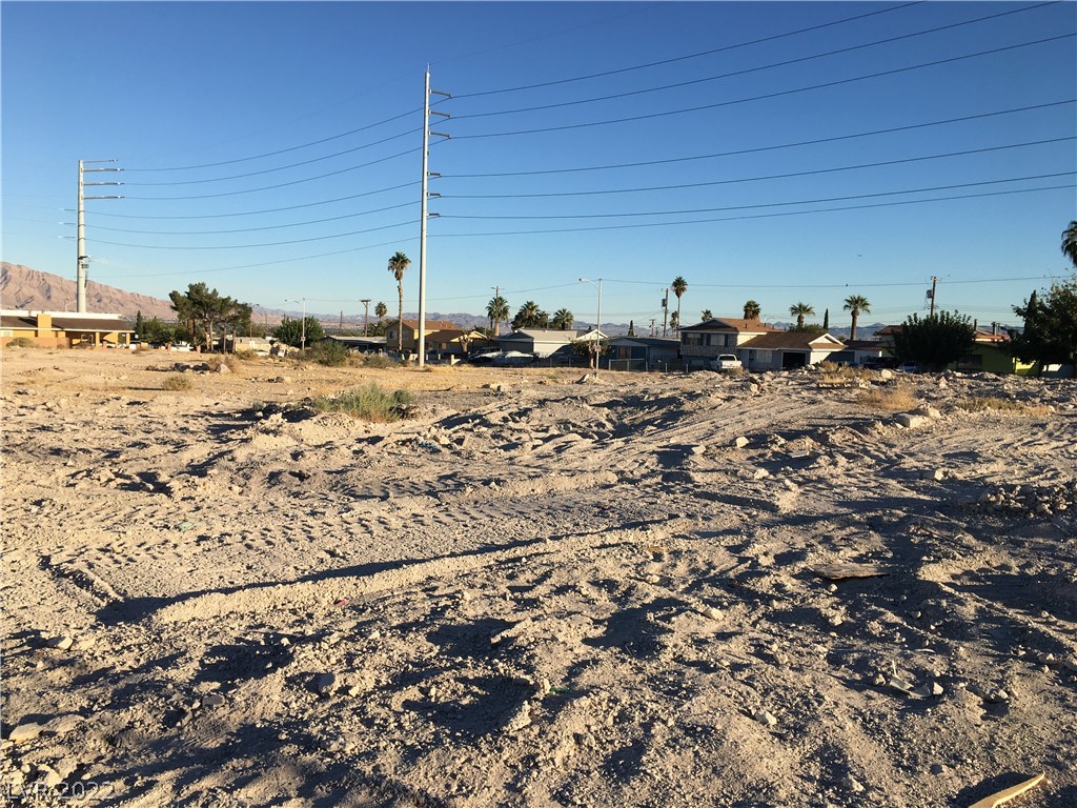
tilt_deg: -4.7
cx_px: 538
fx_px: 902
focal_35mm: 29
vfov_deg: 48.2
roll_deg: -2.5
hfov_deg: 61.7
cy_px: 404
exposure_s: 1/1451
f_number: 2.2
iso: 25
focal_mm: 4.15
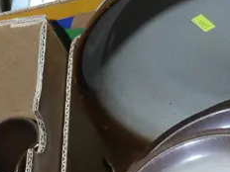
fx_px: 937
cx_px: 137
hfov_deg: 14.0
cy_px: 312
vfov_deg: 9.9
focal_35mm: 141
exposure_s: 1/60
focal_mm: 16
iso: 320
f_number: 3.6
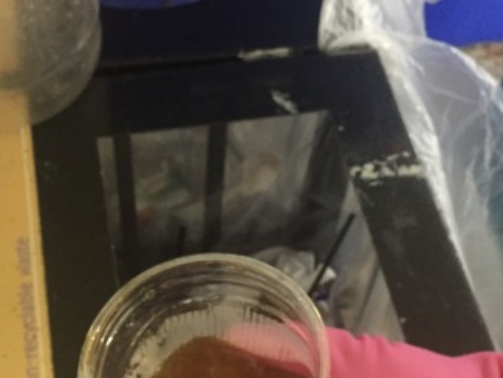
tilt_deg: -55.5
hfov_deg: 33.2
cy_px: 191
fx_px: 843
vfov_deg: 25.2
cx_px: 289
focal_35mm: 58
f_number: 2.2
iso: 320
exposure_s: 1/15
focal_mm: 4.15
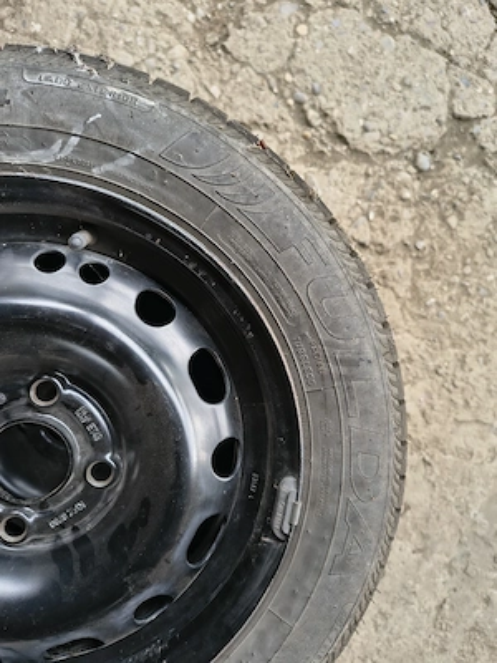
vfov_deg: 71.6
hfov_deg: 56.8
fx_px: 459
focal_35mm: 24
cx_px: 248
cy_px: 332
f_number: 1.8
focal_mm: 5.56
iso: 210
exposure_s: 1/100
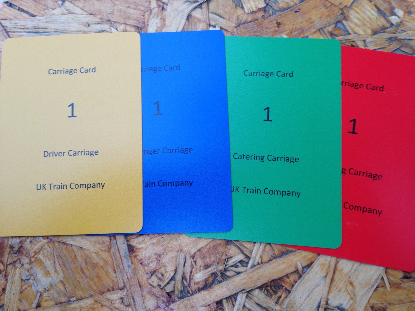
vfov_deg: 42.9
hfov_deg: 55.4
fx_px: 396
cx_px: 208
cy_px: 156
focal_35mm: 33
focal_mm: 4.12
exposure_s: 1/120
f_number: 2.4
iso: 50
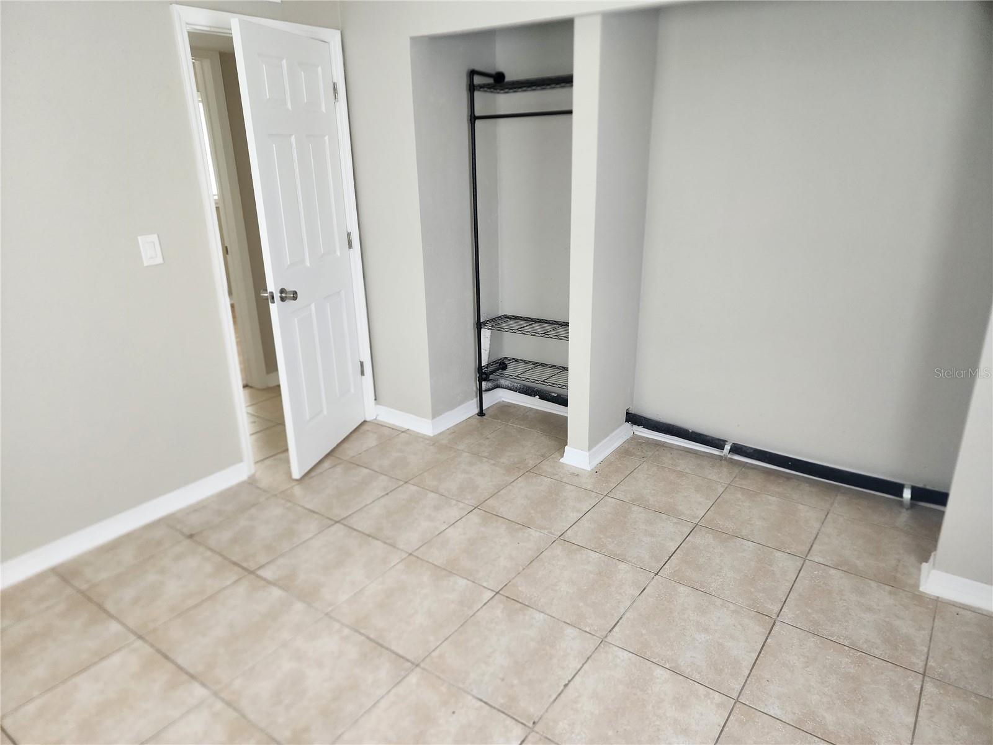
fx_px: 660
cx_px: 496
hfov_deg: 73.9
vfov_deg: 58.9
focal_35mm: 23
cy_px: 372
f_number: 1.8
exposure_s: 1/120
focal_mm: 6.4
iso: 250
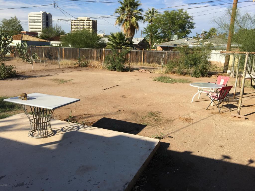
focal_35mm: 29
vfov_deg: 48.2
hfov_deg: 61.7
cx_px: 128
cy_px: 96
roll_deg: -4.5
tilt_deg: -13.0
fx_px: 214
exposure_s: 1/1799
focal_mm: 4.15
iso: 32
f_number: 2.2
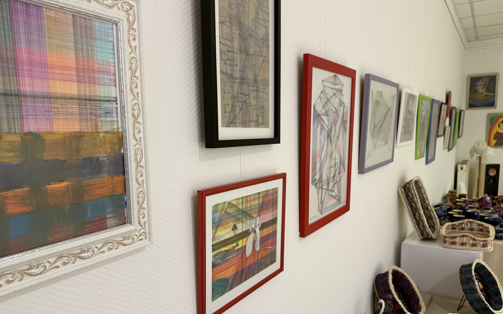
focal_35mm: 26
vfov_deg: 47.3
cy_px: 188
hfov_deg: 70.4
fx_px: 356
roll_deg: +1.9
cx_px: 257
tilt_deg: -7.6
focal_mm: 6.76
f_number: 1.78
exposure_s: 1/50
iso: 250
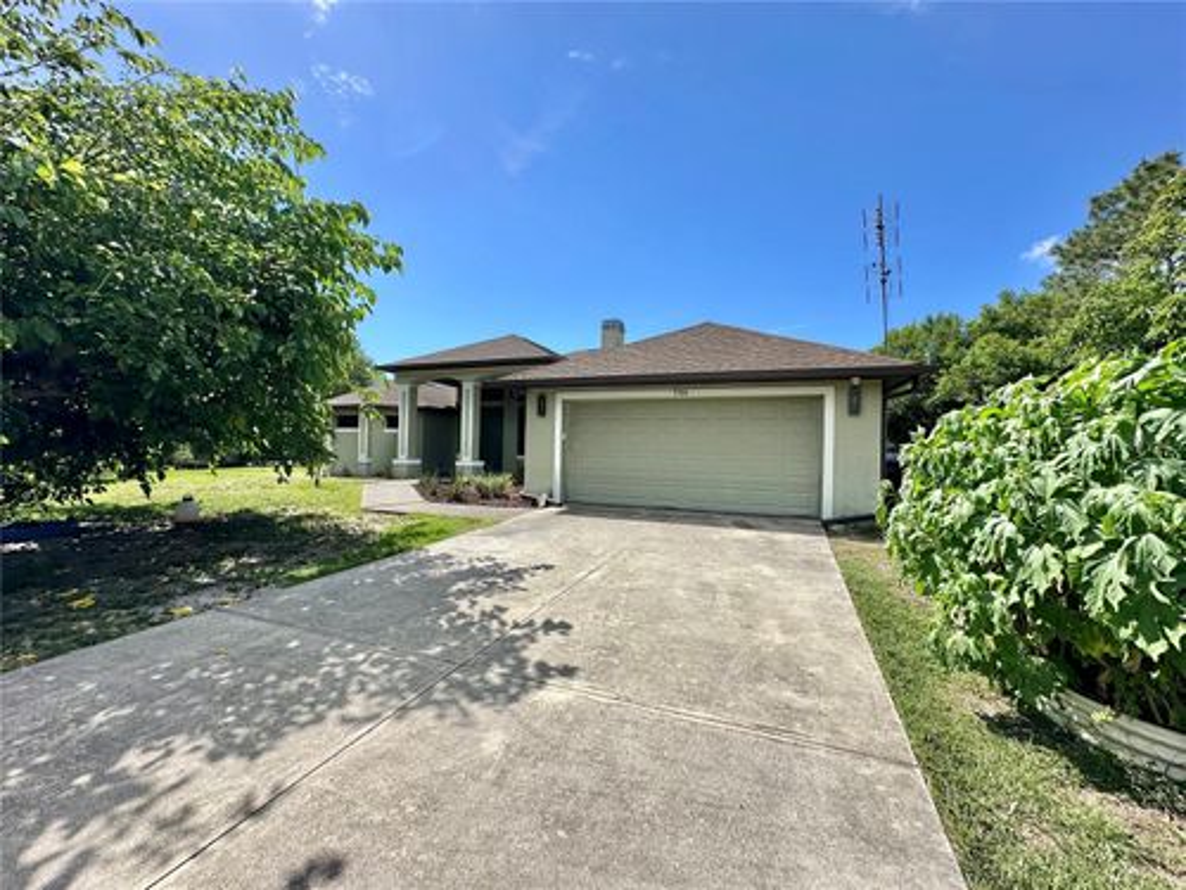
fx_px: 480
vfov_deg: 85.7
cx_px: 593
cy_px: 445
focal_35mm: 14
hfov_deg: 102.1
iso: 50
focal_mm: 2.22
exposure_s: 1/1984
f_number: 2.2
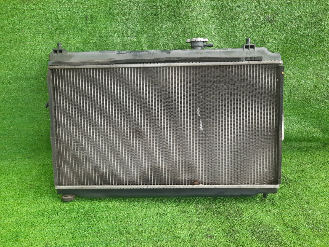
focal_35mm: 25
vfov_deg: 54.9
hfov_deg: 69.4
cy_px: 124
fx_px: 238
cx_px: 164
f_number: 2
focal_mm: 4.6
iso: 262
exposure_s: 1/50
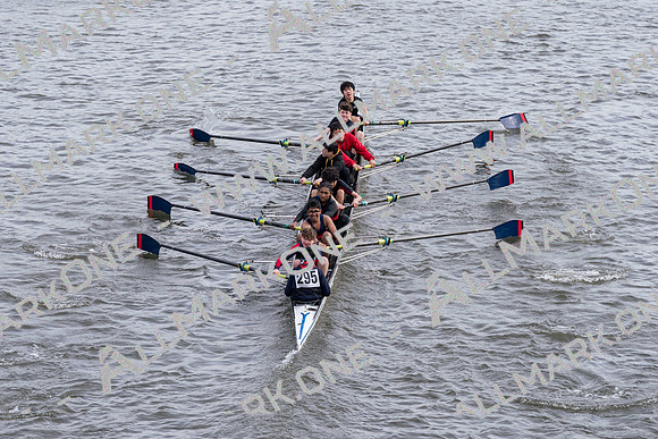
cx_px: 329
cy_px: 220
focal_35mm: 200
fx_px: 3656
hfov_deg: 10.3
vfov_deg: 6.9
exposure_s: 1/1600
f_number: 5.6
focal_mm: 200
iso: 500
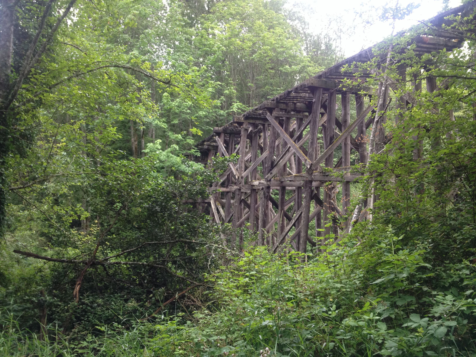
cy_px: 178
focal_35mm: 35
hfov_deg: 52.6
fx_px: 481
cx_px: 238
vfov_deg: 40.7
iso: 80
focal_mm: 4.28
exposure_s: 1/120
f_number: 2.4
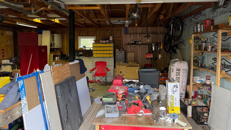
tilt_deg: -2.3
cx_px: 116
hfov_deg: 69.9
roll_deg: +0.0
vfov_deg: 42.8
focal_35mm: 27
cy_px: 56
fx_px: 165
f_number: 1.78
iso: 100
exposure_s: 1/191
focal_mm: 6.76
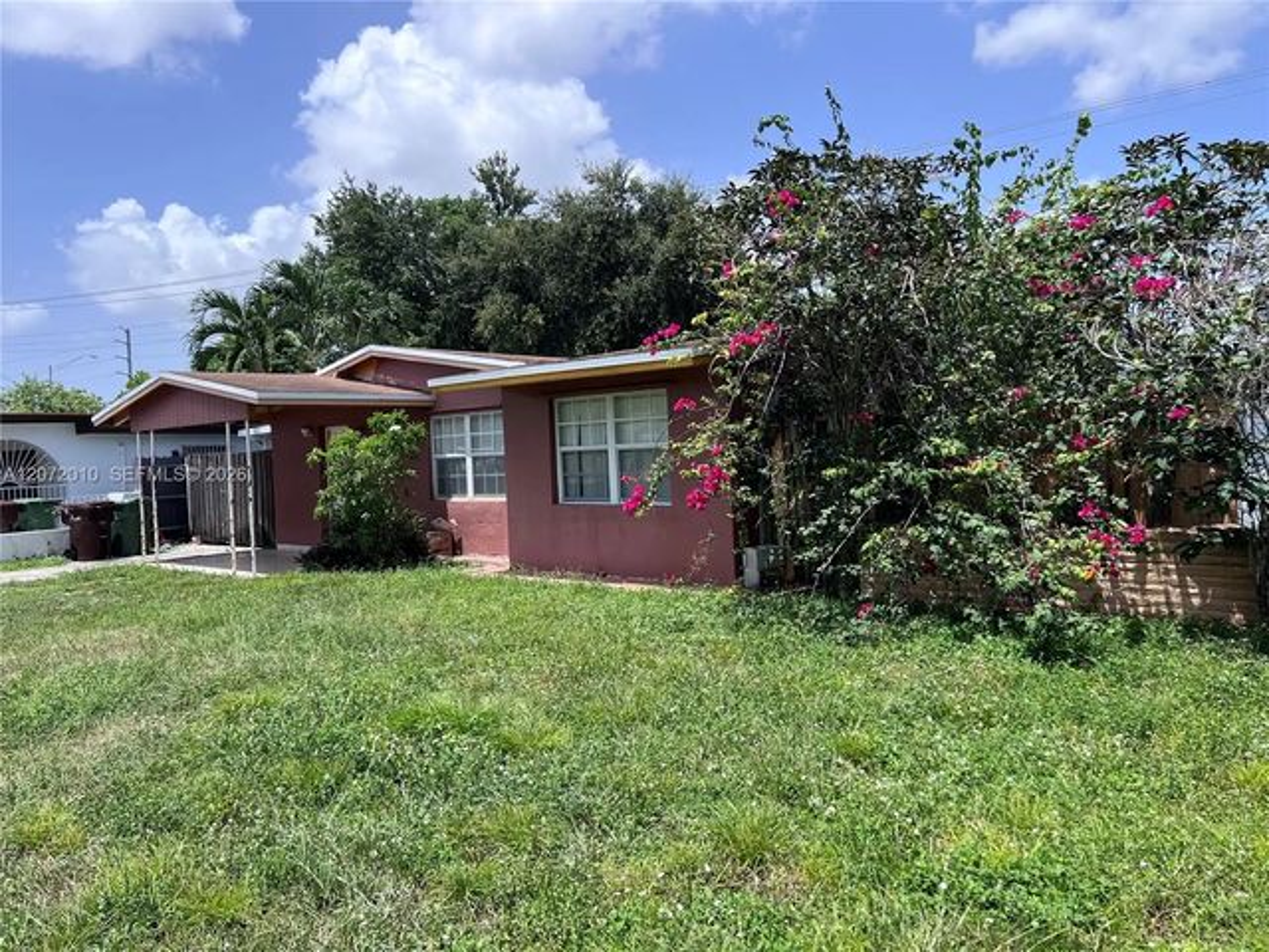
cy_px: 476
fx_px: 953
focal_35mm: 26
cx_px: 634
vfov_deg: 53.1
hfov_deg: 67.3
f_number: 1.5
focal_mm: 5.7
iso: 50
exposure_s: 1/2915
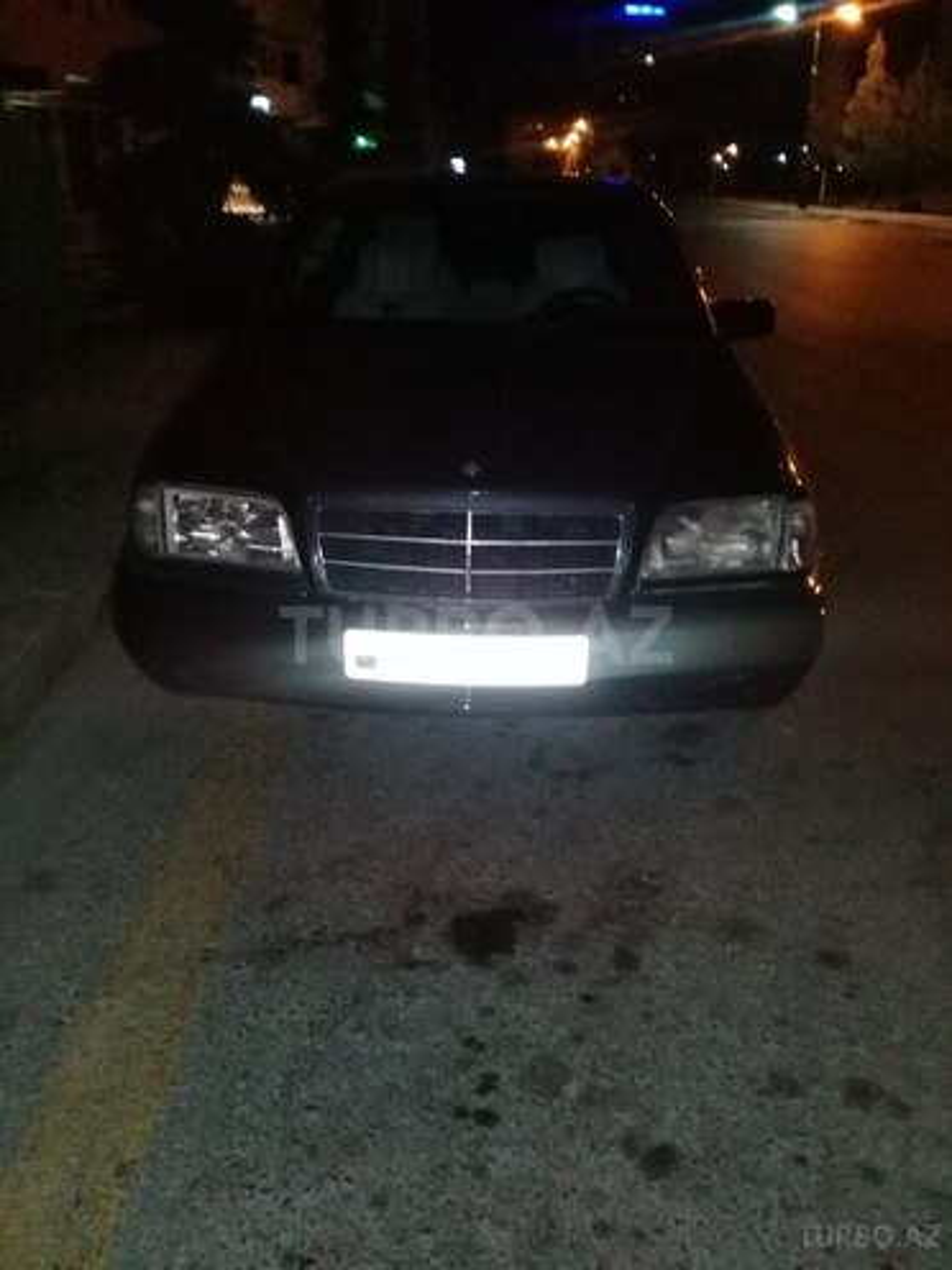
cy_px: 635
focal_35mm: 31
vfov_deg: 58.4
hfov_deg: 45.4
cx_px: 476
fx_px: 1137
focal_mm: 3.3
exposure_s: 1/15
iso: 640
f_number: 2.2
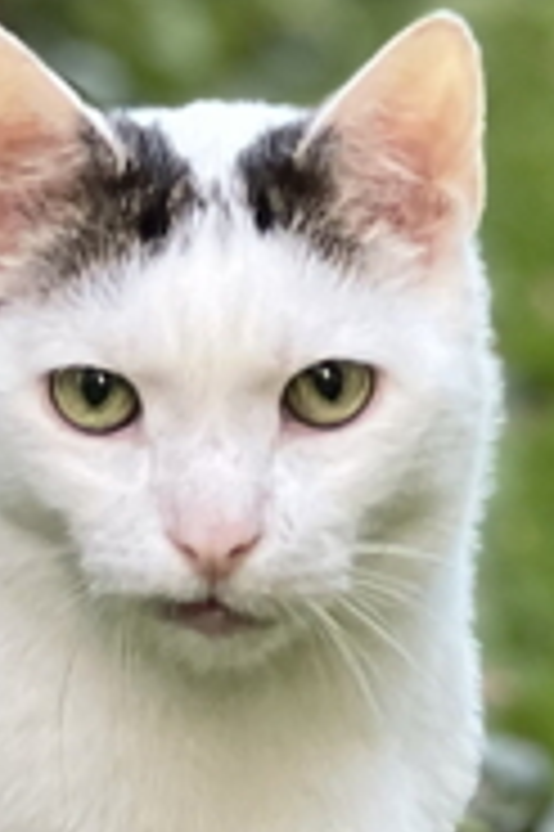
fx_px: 9921
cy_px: 414
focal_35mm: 429
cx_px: 185
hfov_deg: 3.2
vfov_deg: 4.8
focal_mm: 9
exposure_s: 1/40
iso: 160
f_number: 2.8
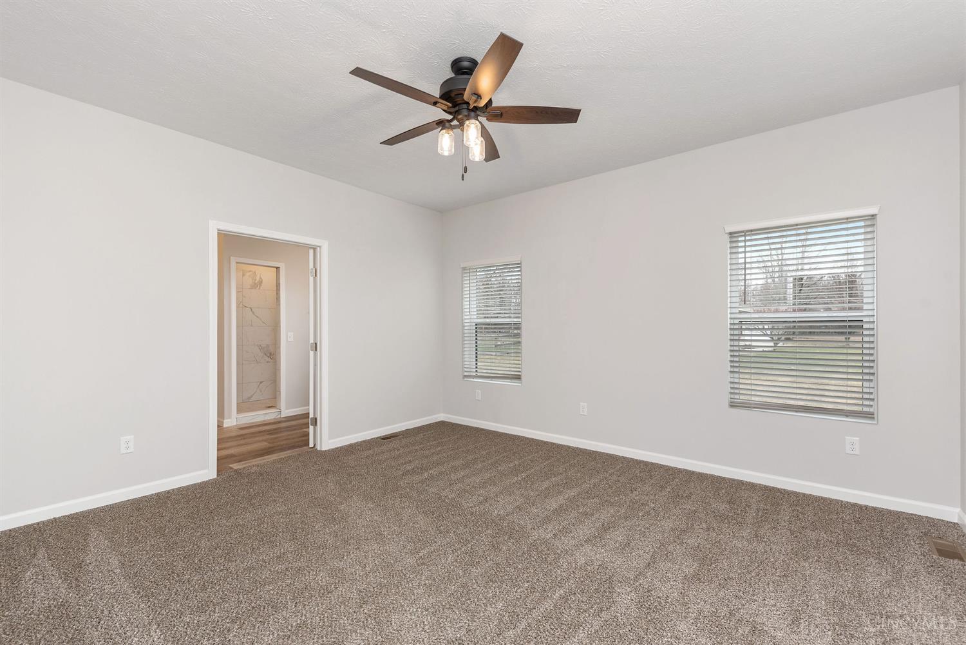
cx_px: 483
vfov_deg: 77.4
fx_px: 403
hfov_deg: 100.4
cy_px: 322
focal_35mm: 15
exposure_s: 1/100
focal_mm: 15
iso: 400
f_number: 5.6
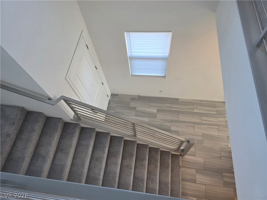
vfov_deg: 58.9
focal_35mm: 23
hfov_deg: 73.9
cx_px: 134
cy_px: 100
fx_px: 177
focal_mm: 6.3
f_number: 1.7
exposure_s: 1/120
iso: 100
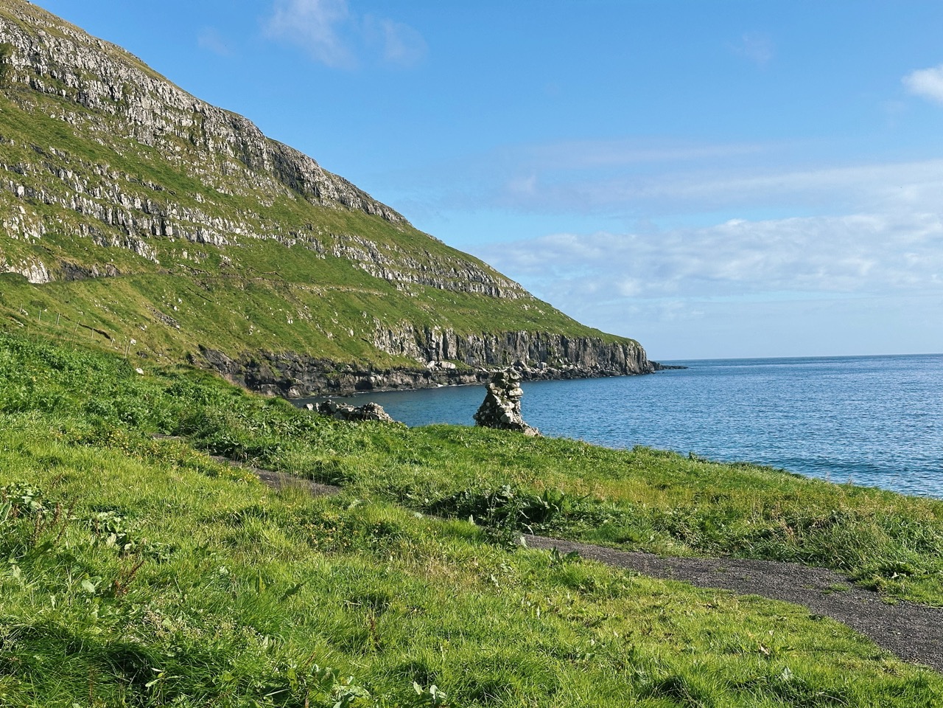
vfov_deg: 30.3
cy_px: 354
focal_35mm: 48
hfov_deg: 39.7
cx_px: 472
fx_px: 1308
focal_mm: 6.86
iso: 64
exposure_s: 1/4016
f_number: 1.78
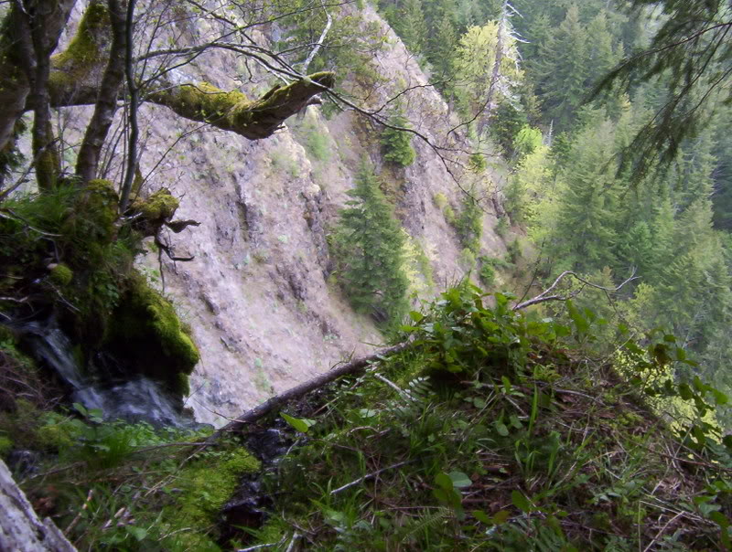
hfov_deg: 51.2
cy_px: 276
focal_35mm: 36
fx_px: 763
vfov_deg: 39.8
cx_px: 366
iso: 100
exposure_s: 1/31
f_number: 2.76
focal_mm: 5.54
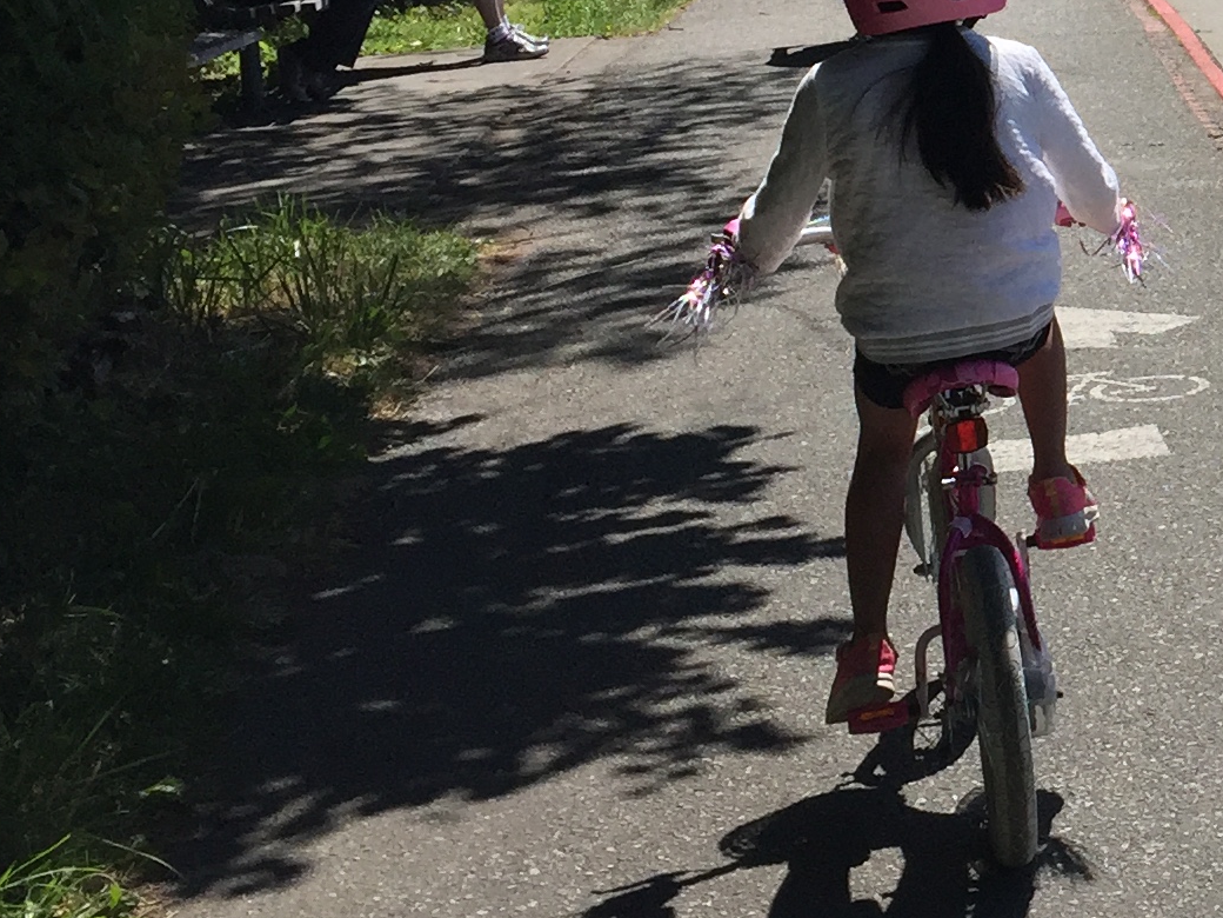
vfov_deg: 16.0
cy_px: 78
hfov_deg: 19.4
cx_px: 1713
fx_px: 3215
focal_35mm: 91
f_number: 2.2
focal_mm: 4.15
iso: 32
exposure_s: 1/3049
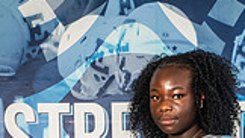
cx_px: 166
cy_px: 311
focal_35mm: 128
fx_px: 831
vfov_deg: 8.7
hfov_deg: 16.7
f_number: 7.1
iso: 250
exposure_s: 1/250
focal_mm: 44
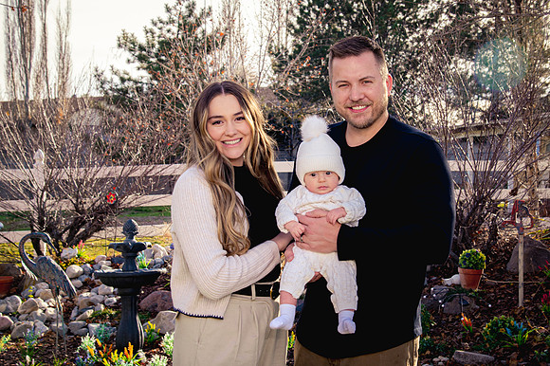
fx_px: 1030
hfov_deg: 29.8
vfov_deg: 20.1
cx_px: 336
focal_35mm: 67
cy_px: 160
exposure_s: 1/250
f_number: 8
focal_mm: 48
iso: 500
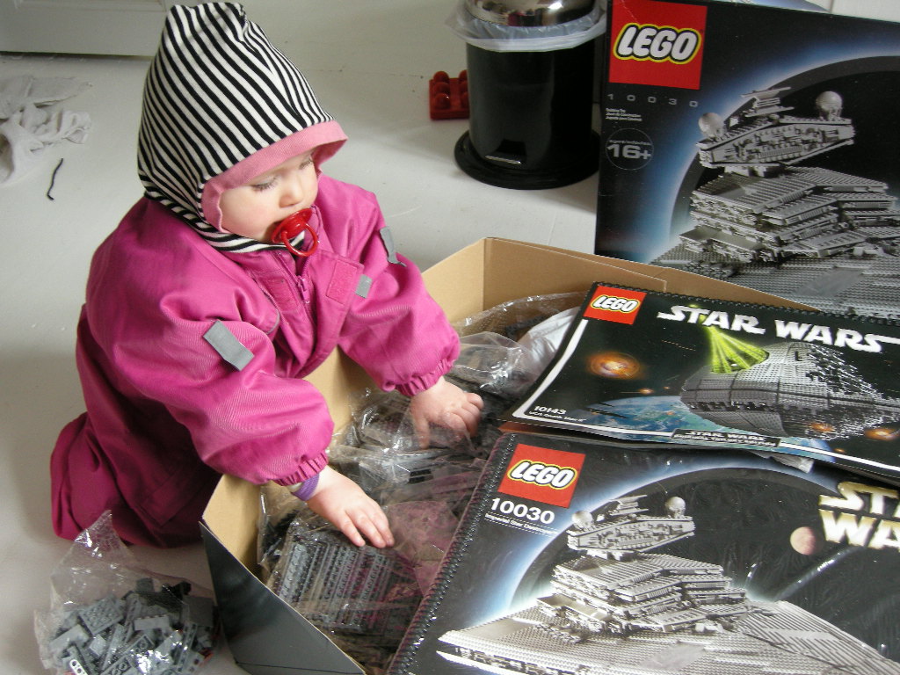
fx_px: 1066
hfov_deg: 45.8
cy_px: 338
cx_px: 450
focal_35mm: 41
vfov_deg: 35.1
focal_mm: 8.5
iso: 150
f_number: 3.2
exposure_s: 1/47.7
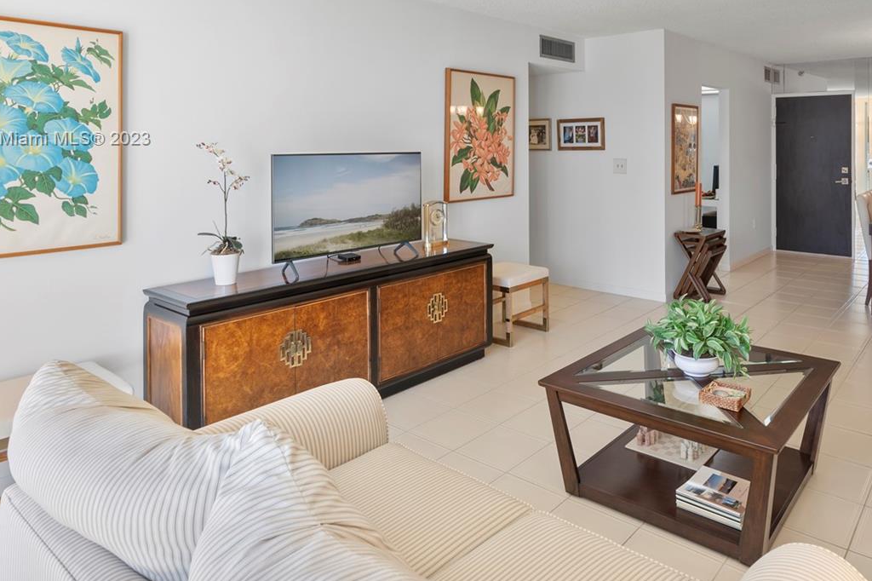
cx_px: 559
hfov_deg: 70.1
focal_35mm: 25
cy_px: 140
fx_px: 605
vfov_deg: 49.1
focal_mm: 16
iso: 100
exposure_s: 1
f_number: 9
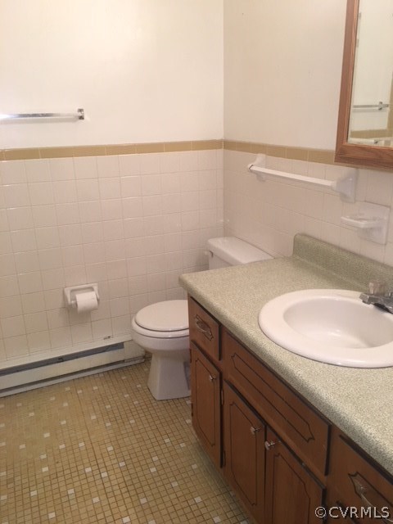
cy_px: 262
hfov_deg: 48.2
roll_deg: +1.2
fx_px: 439
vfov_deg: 61.7
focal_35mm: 29
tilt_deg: -17.2
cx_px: 196
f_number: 2.2
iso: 64
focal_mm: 4.15
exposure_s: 1/30
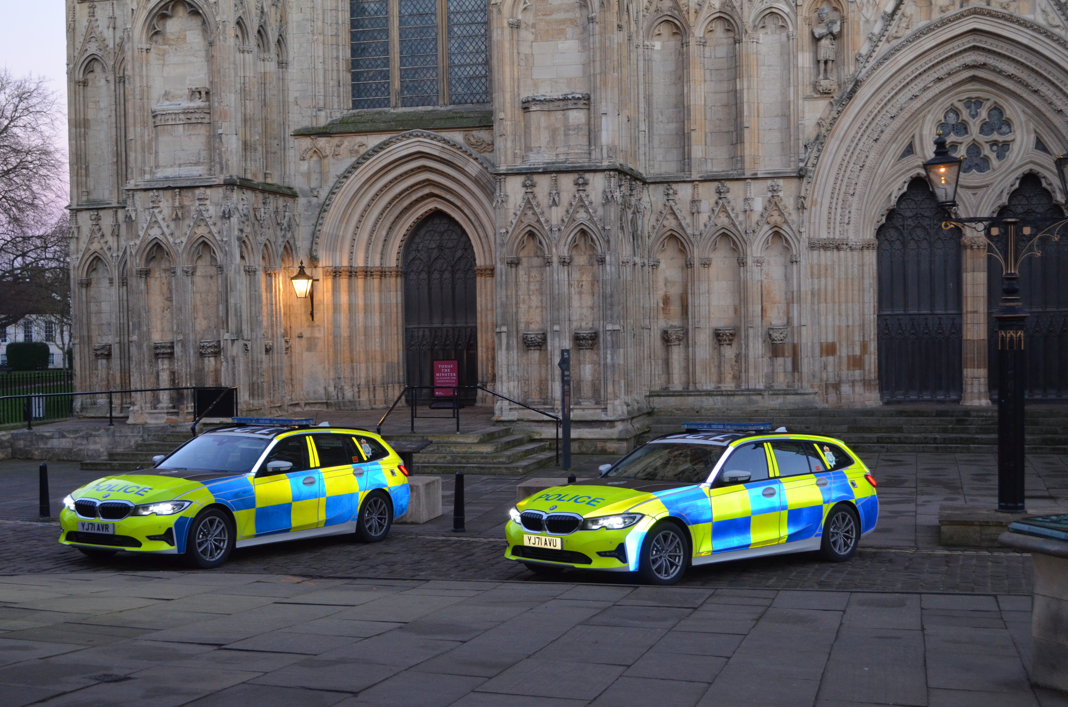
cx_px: 534
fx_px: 1510
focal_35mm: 51
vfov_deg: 26.4
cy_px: 354
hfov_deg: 39.0
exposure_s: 1/60
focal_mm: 34
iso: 1250
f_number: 5
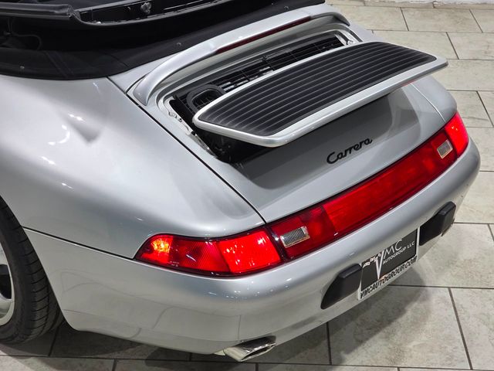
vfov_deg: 21.3
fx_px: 985
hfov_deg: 28.2
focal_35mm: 69
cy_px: 186
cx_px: 247
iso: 125
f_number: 2.4
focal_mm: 7.9
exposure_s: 1/120
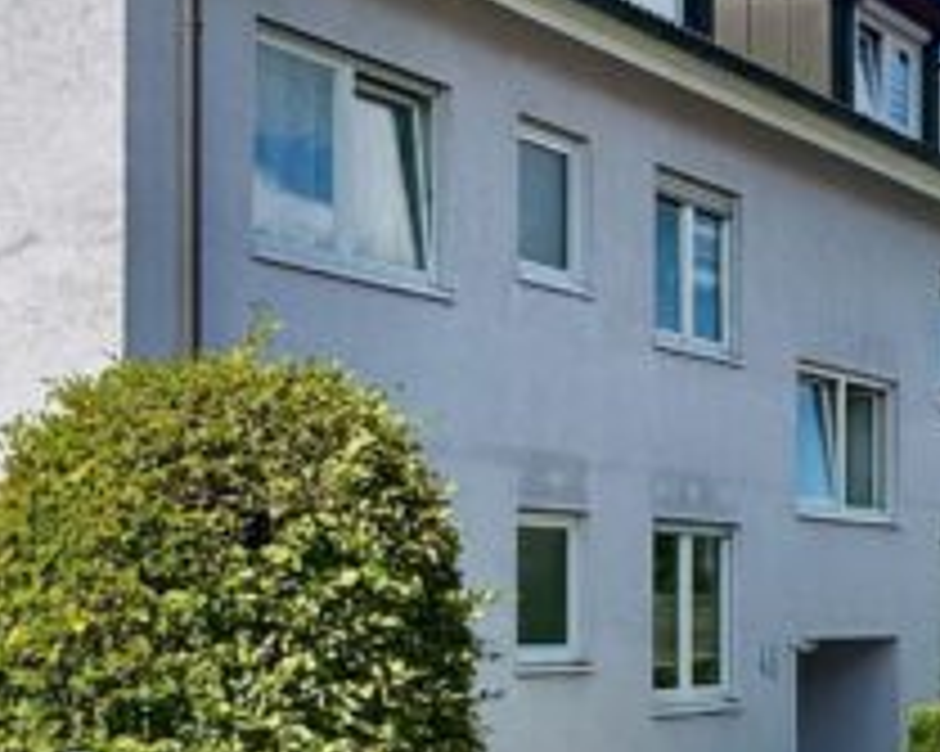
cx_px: 243
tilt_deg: -0.3
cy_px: 621
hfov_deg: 27.9
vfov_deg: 22.4
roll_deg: -0.3
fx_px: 1863
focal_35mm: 67
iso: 50
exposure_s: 1/3247
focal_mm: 2.22
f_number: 2.2
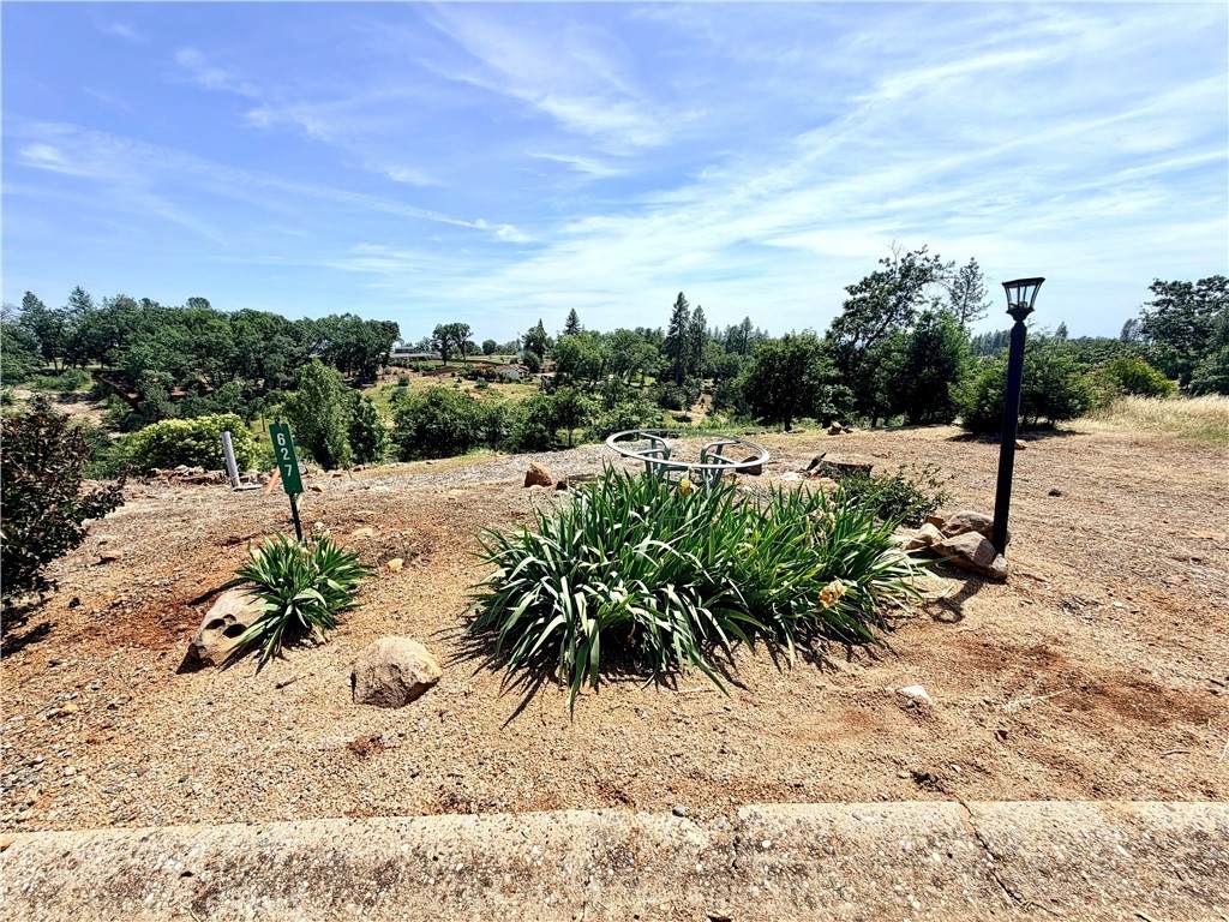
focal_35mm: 14
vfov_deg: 85.7
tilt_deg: -13.2
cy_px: 461
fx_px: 497
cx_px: 614
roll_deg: +1.7
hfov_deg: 102.1
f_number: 2.2
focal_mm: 2.22
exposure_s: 1/1087
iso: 20
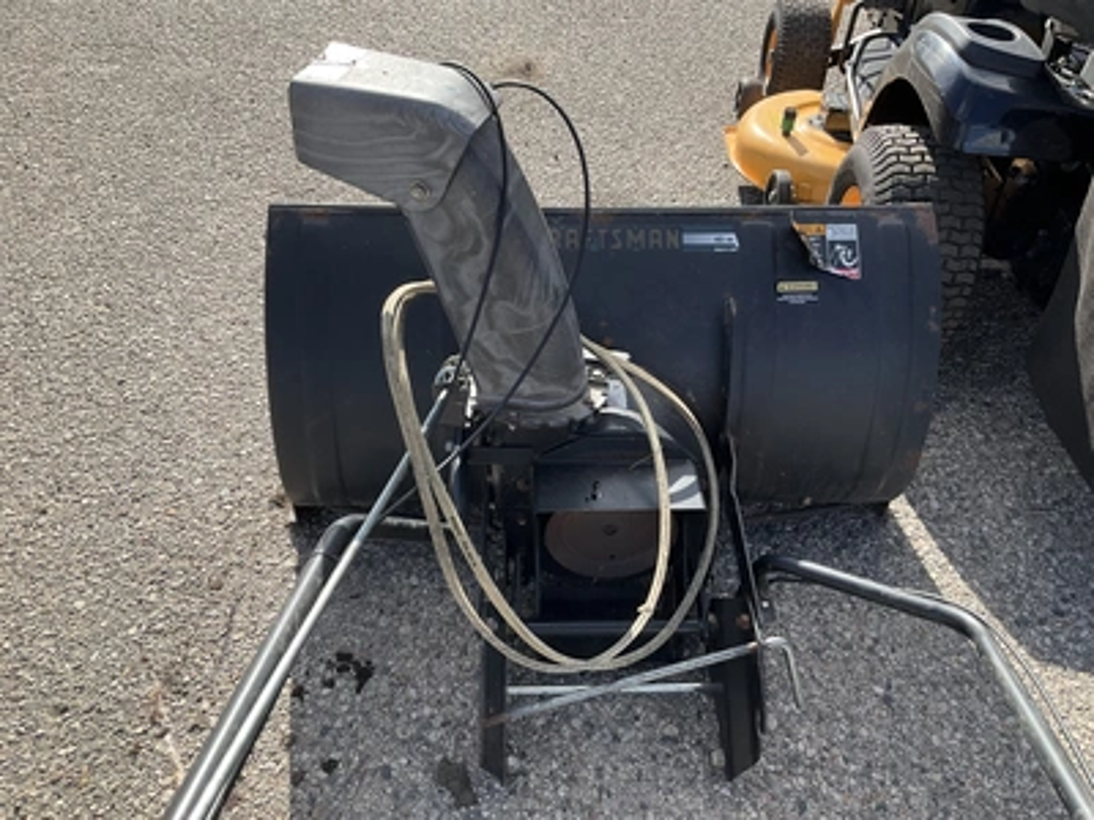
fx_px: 917
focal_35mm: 29
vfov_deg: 48.2
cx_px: 547
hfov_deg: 61.7
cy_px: 410
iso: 25
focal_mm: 3
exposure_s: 1/792
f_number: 1.8
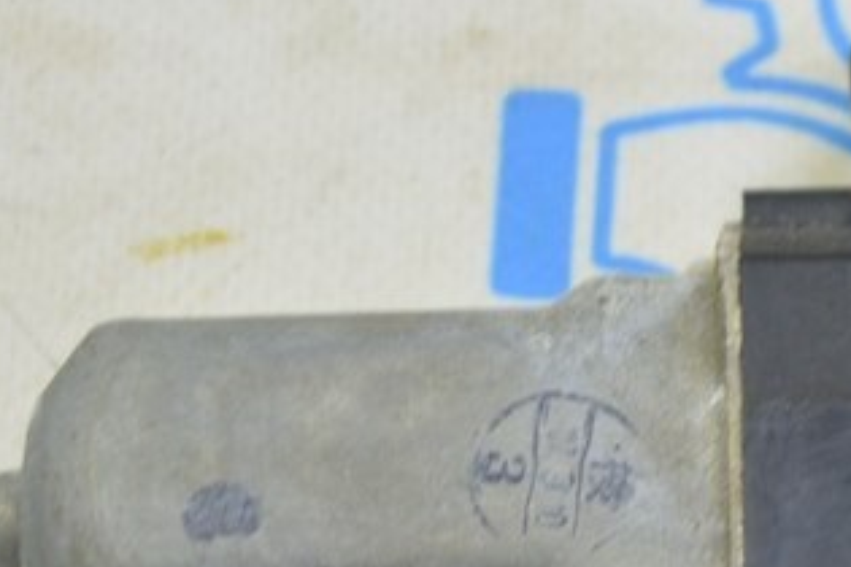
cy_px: 387
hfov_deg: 10.3
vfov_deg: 7.0
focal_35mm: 195
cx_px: 1091
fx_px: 4609
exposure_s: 1/20
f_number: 5.6
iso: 400
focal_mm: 40
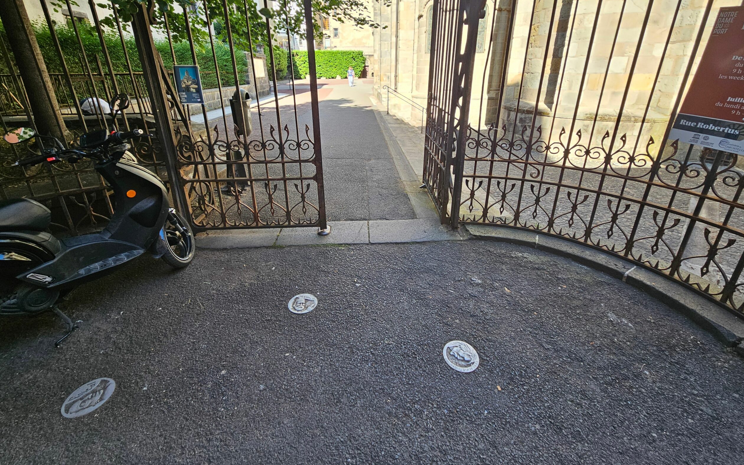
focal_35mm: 14
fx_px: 284
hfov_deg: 105.3
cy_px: 186
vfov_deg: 77.7
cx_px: 373
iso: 64
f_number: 2.2
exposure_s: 1/243
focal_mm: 2.2
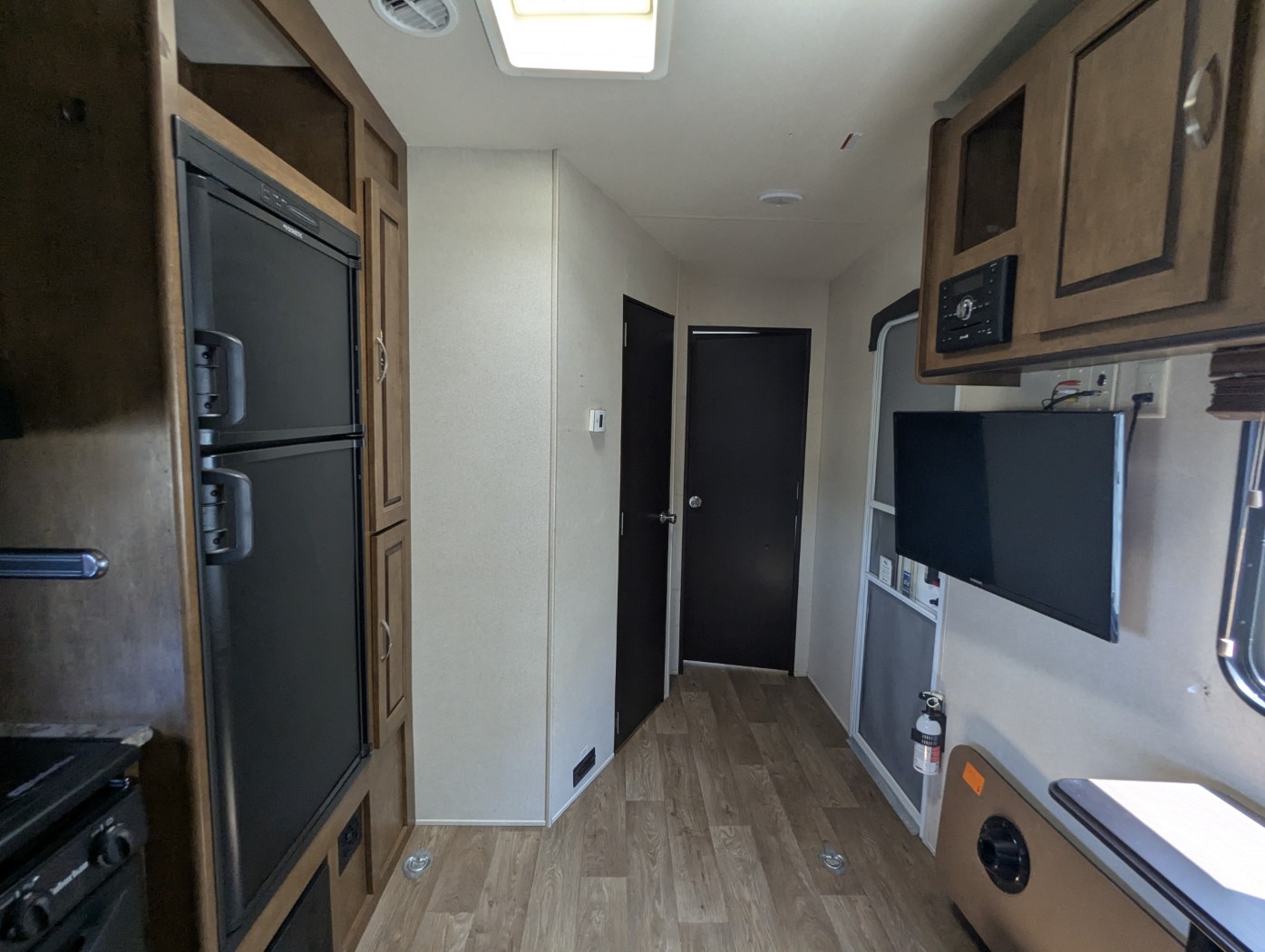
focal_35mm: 16
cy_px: 476
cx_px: 632
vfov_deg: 78.2
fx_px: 585
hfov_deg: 94.4
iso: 149
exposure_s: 1/83.2
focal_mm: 2.35
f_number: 2.2
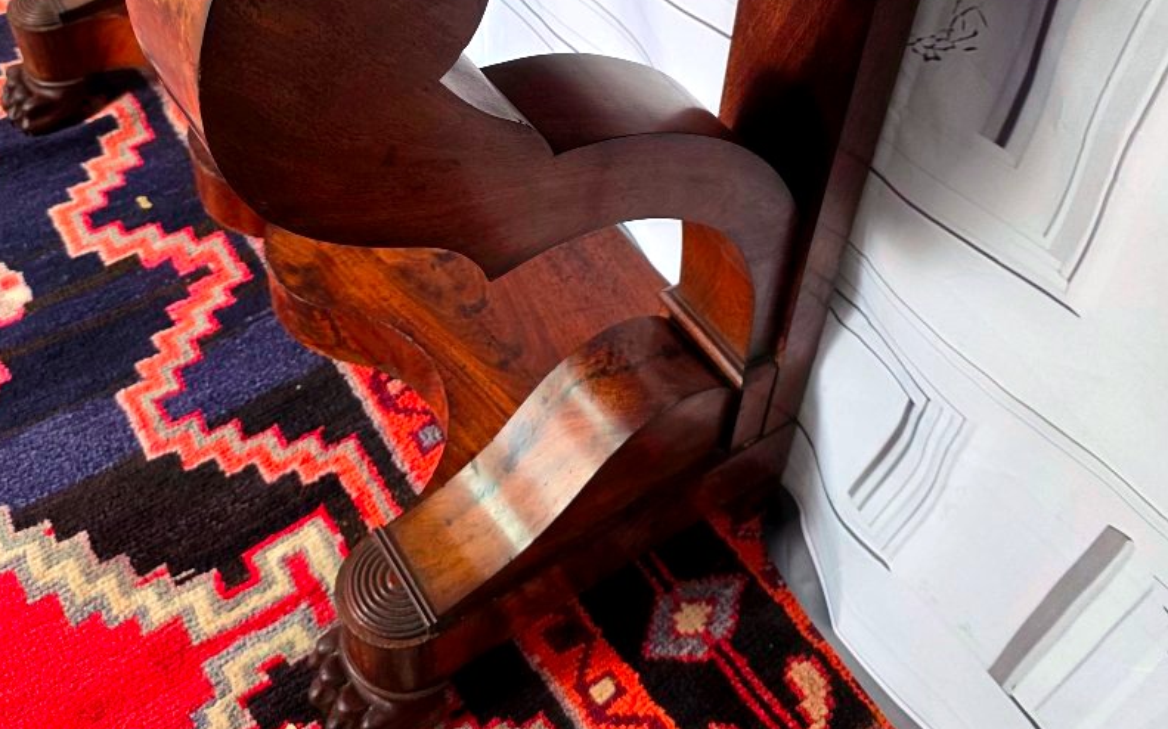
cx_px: 535
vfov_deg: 33.3
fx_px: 1178
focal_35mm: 37
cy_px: 131
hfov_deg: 52.7
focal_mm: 6.3
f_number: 1.7
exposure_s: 1/100
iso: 200
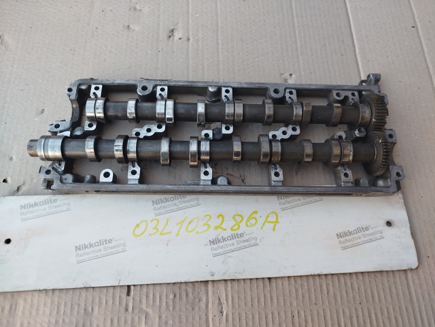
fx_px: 302
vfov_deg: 56.8
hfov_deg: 71.6
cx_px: 218
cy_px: 164
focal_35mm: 24
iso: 80
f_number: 1.7
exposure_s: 1/100
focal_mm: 5.31
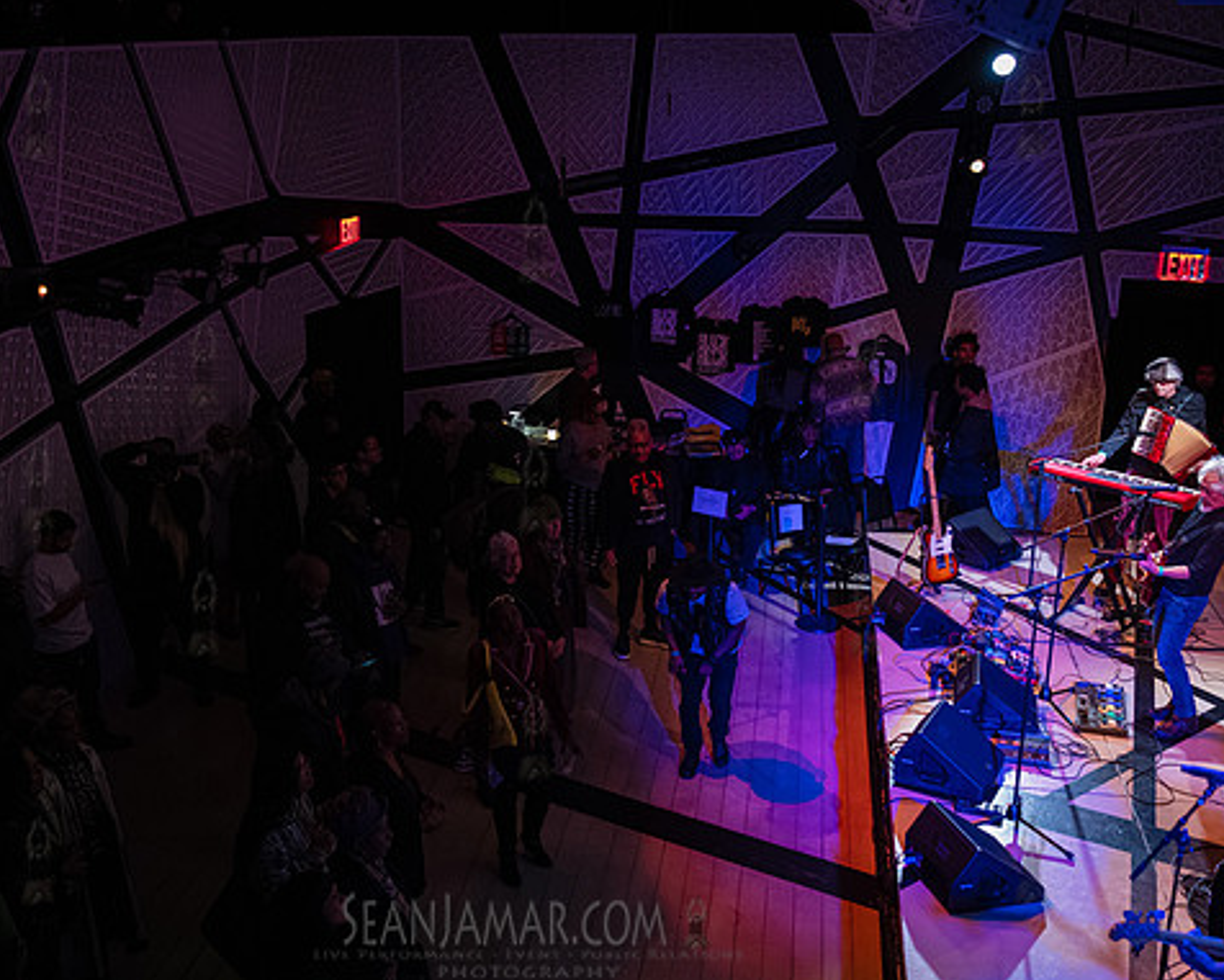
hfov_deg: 45.7
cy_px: 486
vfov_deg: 37.3
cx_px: 532
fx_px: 1449
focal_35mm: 40
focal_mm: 35
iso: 10000
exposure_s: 1/400
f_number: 3.5
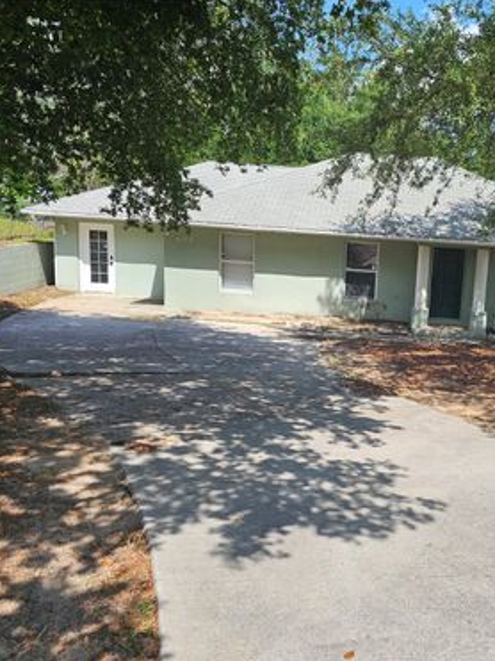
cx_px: 404
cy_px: 330
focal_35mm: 31
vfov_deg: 58.4
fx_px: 591
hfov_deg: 43.1
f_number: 1.7
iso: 10
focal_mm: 6.3
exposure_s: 1/420
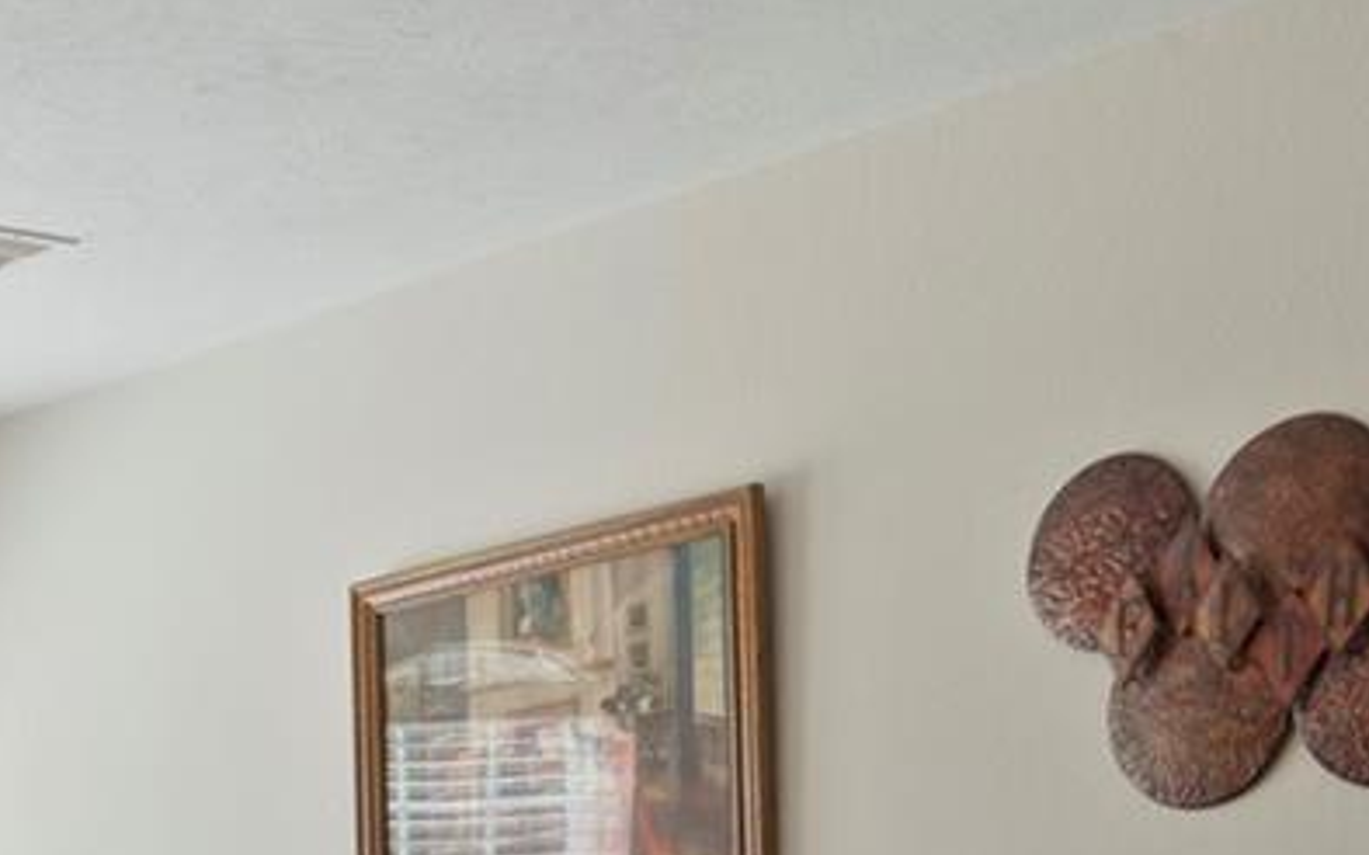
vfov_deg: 13.7
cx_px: -625
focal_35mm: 90
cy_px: 1248
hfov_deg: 20.2
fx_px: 3357
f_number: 9
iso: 100
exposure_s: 1/3
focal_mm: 17
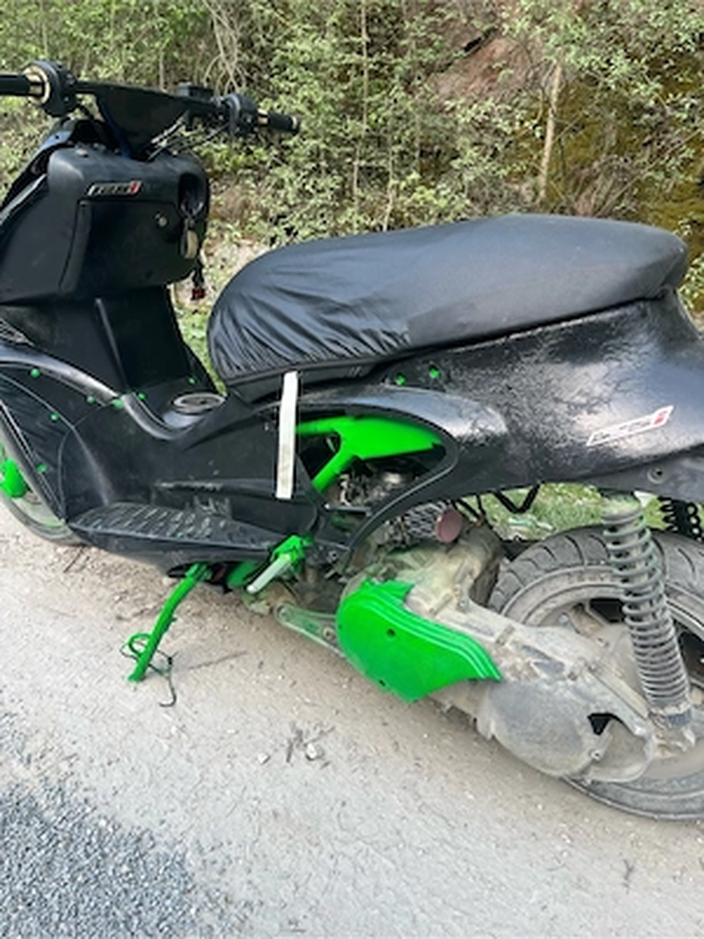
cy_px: 470
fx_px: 705
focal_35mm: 26
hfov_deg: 53.1
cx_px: 352
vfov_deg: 67.3
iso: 40
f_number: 1.6
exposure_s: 1/189
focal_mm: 5.1
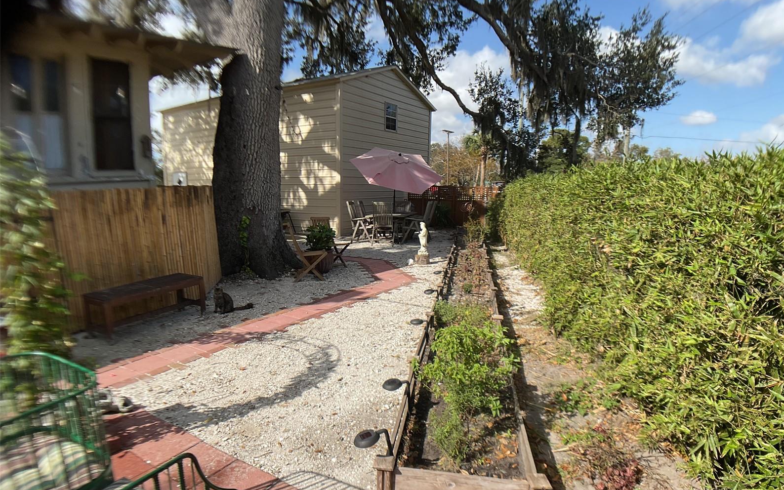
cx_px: 395
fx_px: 662
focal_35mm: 31
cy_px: 290
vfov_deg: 40.5
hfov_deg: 61.2
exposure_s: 1/1675
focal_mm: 3
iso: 16
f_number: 1.8
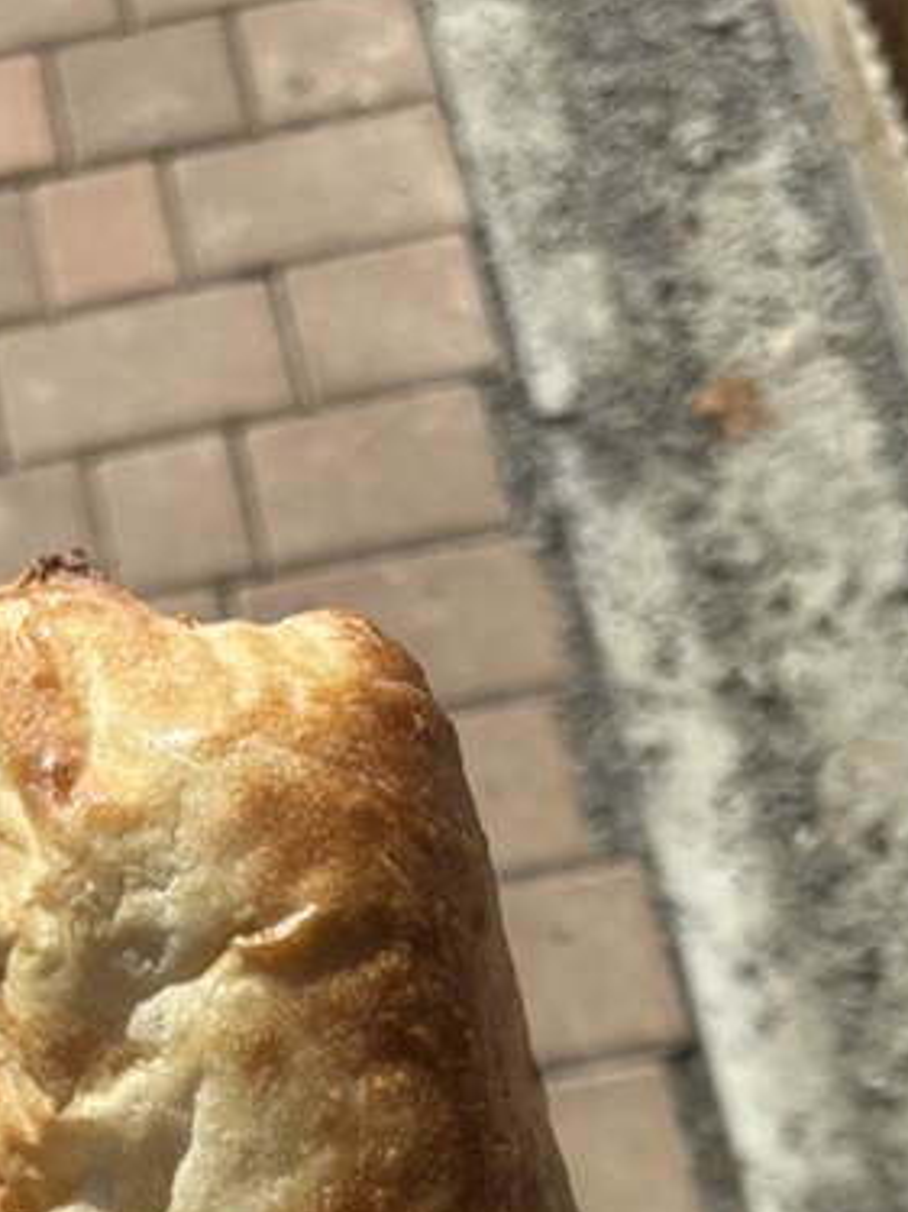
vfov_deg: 24.7
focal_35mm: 71
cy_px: 1464
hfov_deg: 20.6
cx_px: 278
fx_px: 2485
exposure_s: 1/4082
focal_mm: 5.96
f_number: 1.6
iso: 50
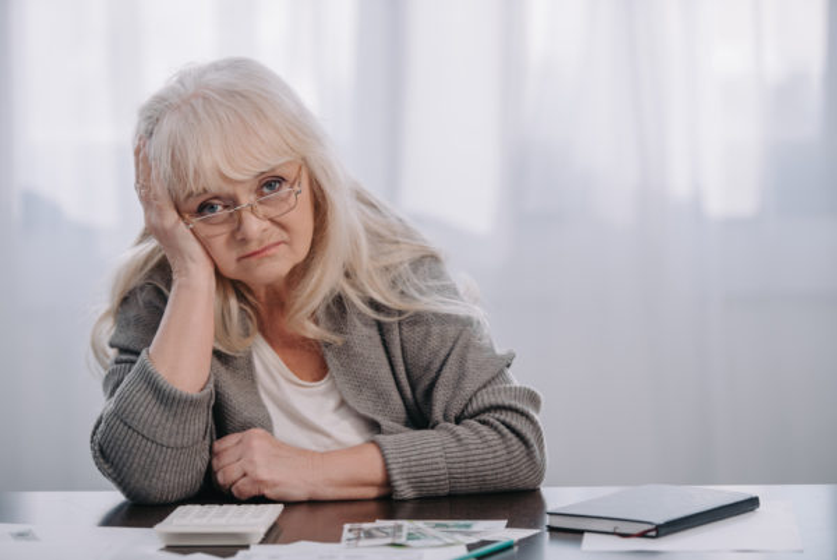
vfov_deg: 11.0
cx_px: 418
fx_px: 2908
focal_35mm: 125
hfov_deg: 16.4
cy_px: 280
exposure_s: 1/200
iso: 200
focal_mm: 125
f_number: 2.8
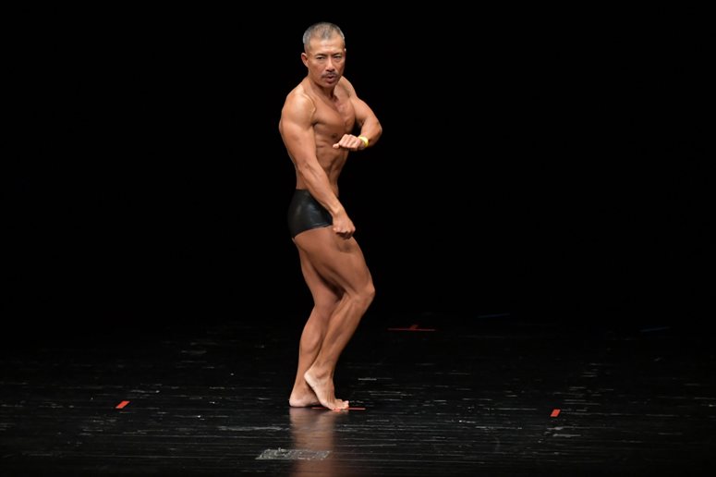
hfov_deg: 7.2
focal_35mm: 285
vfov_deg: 4.8
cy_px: 238
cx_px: 358
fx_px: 5666
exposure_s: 1/400
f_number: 5.6
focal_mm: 190
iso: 3200
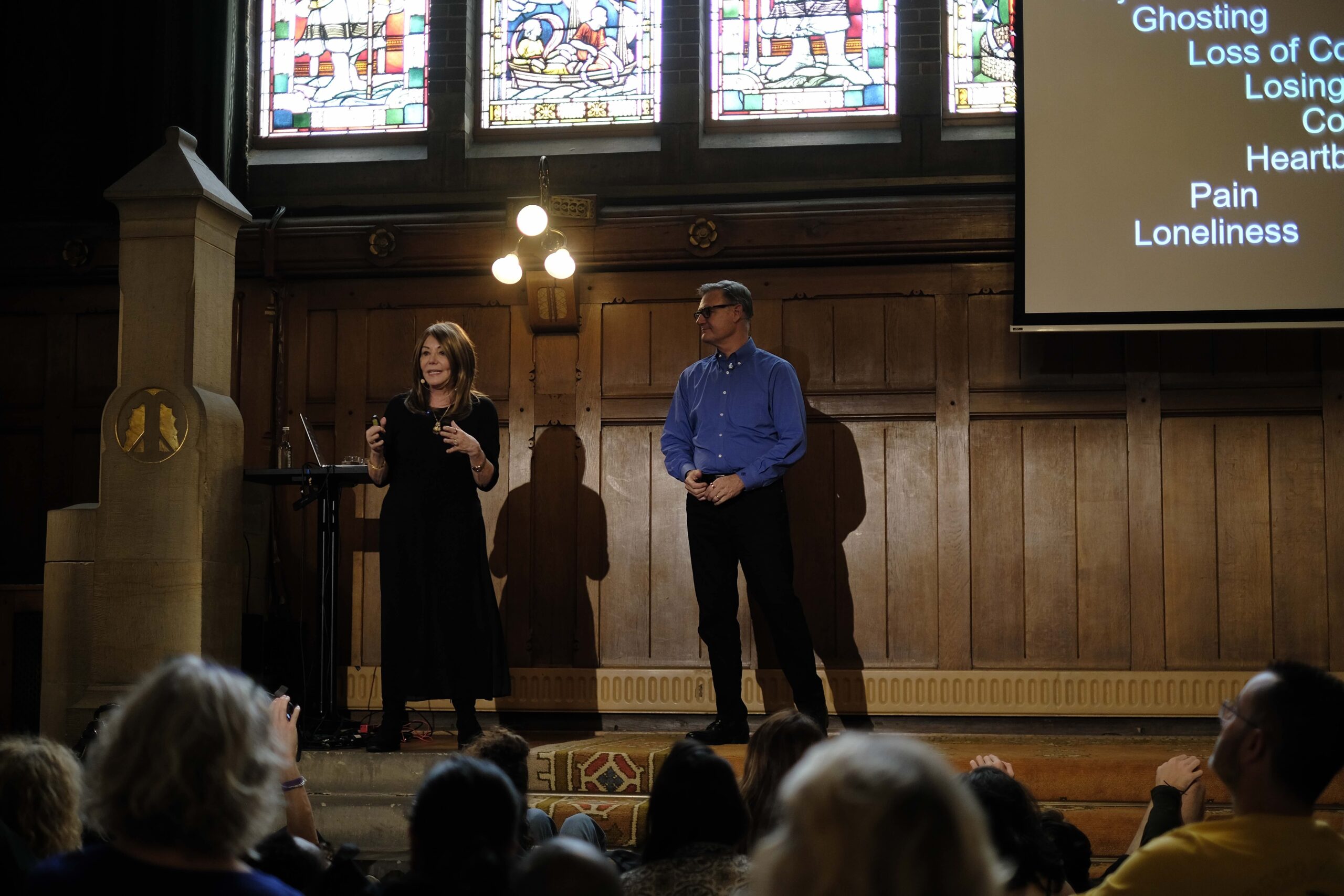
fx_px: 1979
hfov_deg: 37.5
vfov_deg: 25.5
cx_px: 672
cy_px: 448
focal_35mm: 53
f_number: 1.4
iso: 640
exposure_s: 1/100
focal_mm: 35
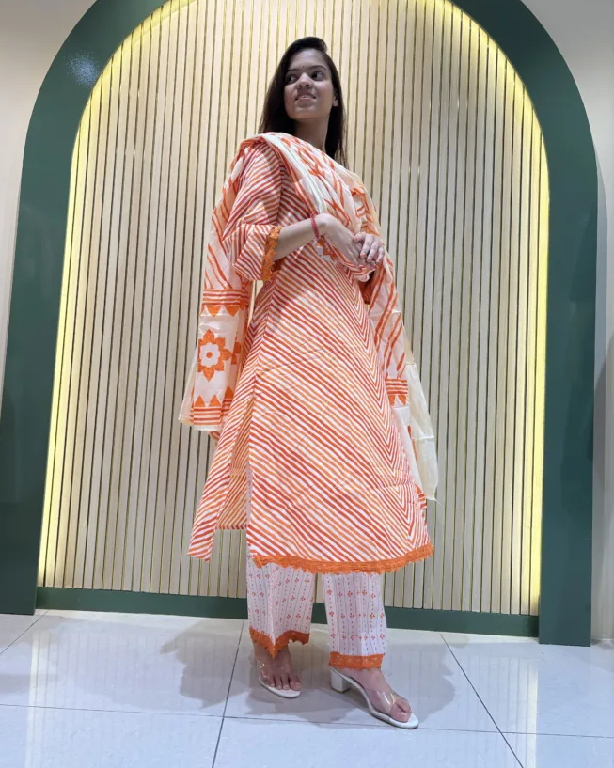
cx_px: 297
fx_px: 636
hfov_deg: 51.5
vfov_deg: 62.1
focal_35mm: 28
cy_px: 352
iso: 64
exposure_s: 1/238
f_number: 1.6
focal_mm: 5.96
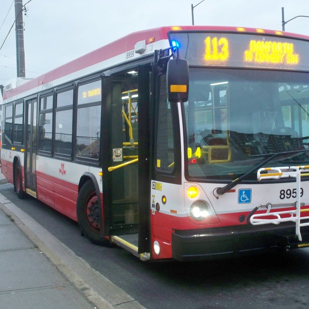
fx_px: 525
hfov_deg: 32.7
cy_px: 154
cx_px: 190
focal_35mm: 52
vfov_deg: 32.8
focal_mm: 7.8
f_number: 3.5
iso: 320
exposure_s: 1/60
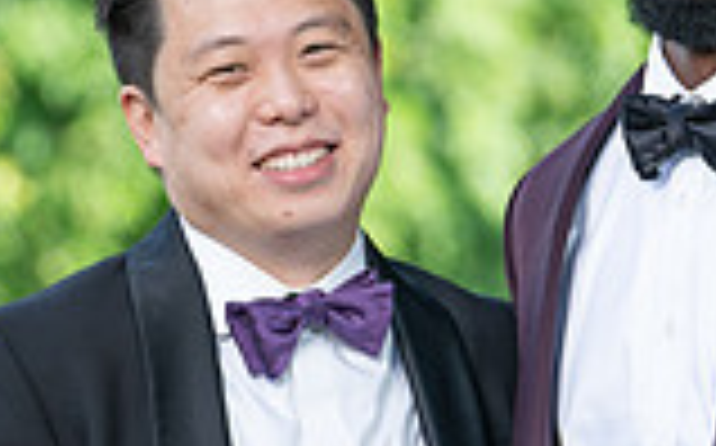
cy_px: 254
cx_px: 461
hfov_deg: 4.0
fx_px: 10156
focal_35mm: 521
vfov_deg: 2.5
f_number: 4
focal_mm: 122
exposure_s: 1/200
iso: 100
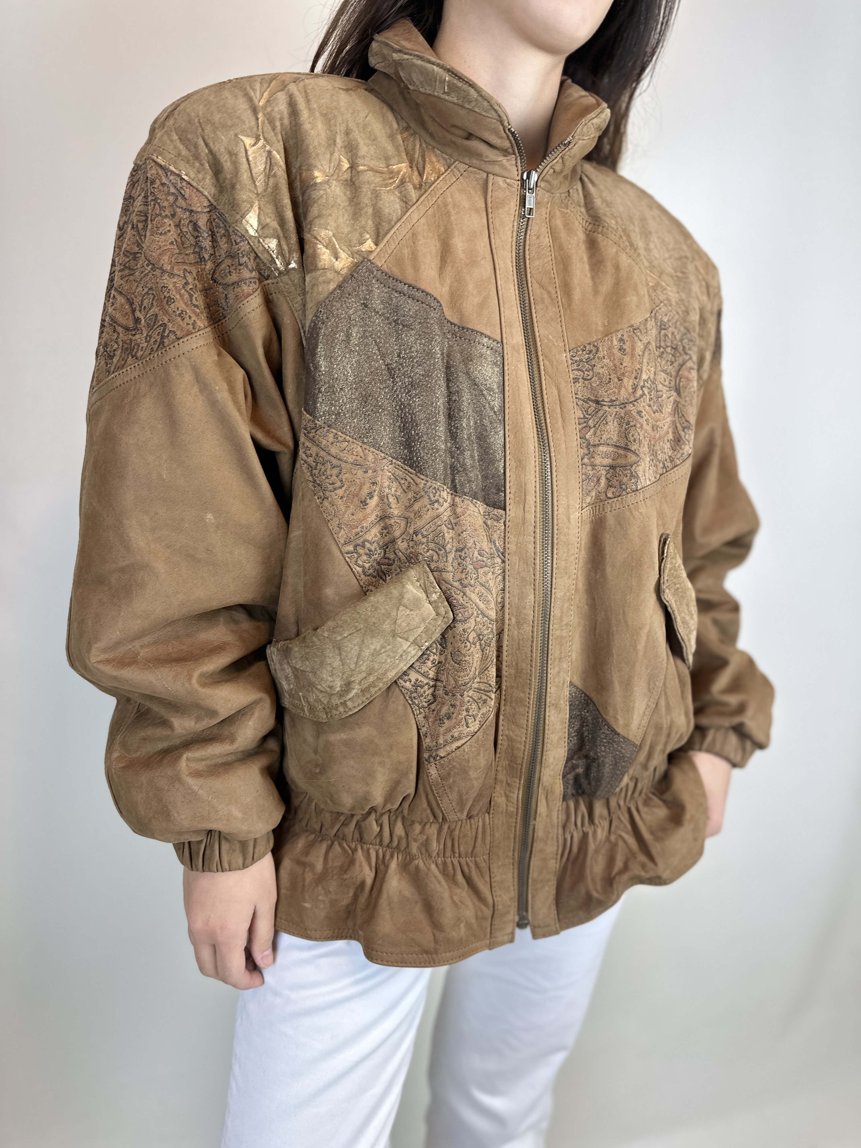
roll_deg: -1.4
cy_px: 574
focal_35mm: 24
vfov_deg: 71.6
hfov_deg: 56.8
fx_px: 796
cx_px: 430
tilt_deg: -12.9
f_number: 1.78
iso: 50
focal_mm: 6.86
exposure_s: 1/107
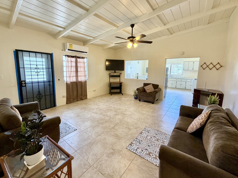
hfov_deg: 98.1
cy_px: 83
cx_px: 115
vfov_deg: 81.6
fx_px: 103
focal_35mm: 15
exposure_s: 1/60
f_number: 2.2
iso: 250
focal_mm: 2.22
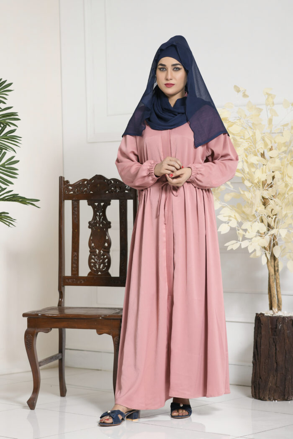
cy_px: 220
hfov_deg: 16.1
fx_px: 1038
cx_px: 146
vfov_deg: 23.9
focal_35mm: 85
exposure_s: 1/160
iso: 160
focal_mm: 85
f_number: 3.5
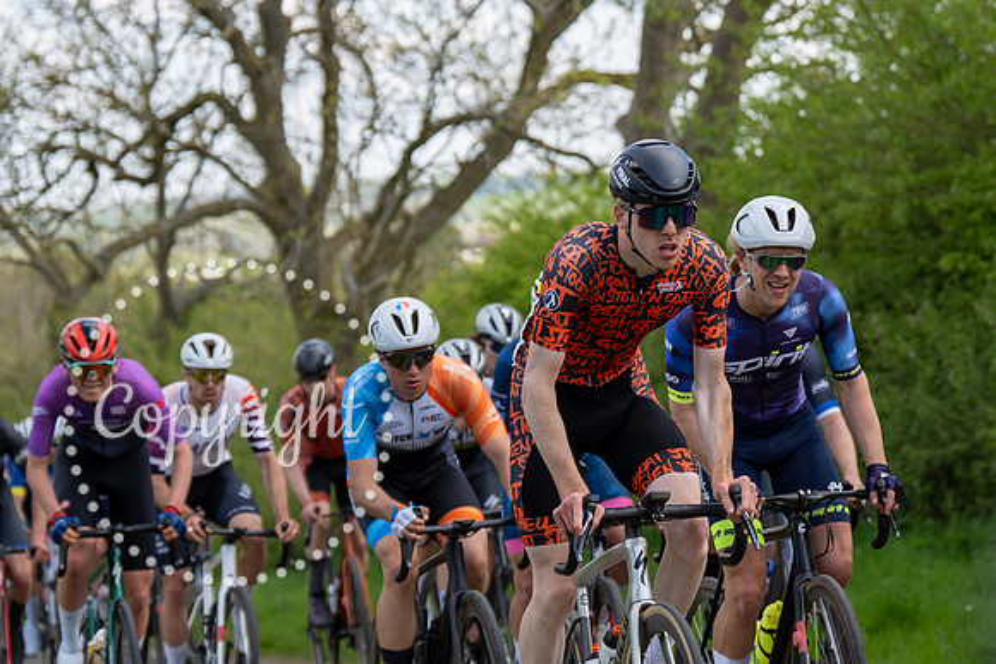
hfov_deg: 15.4
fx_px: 3679
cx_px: 727
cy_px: 179
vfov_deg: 10.3
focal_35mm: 133
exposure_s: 1/1000
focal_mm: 91
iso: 200
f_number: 3.5
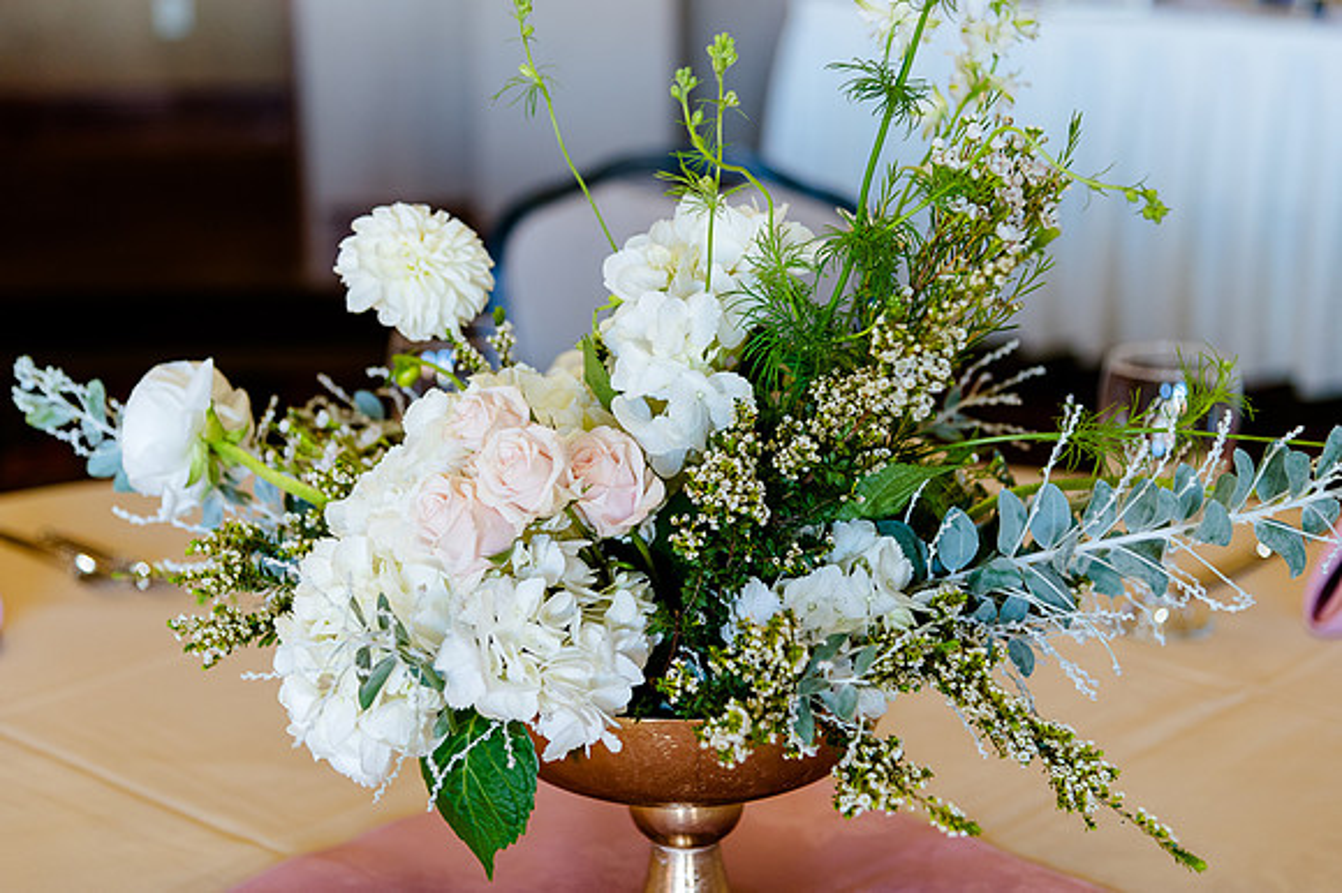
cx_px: 657
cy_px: 446
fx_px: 2511
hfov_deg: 29.9
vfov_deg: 20.2
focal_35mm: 67
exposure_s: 1/100
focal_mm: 66
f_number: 4
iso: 2000
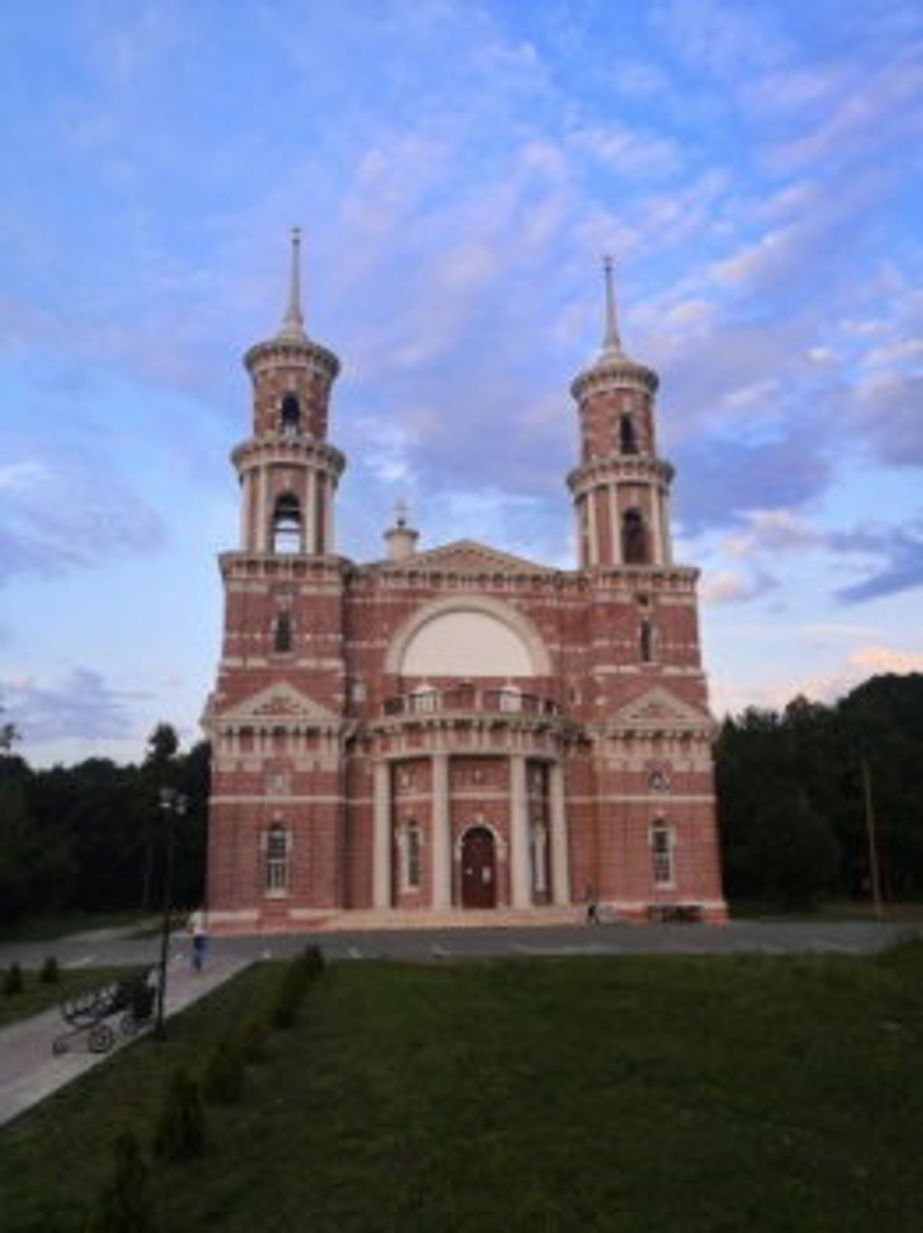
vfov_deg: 65.4
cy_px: 616
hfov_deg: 51.3
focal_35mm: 27
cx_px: 462
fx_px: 961
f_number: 1.8
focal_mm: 3.95
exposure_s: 1/236
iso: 50
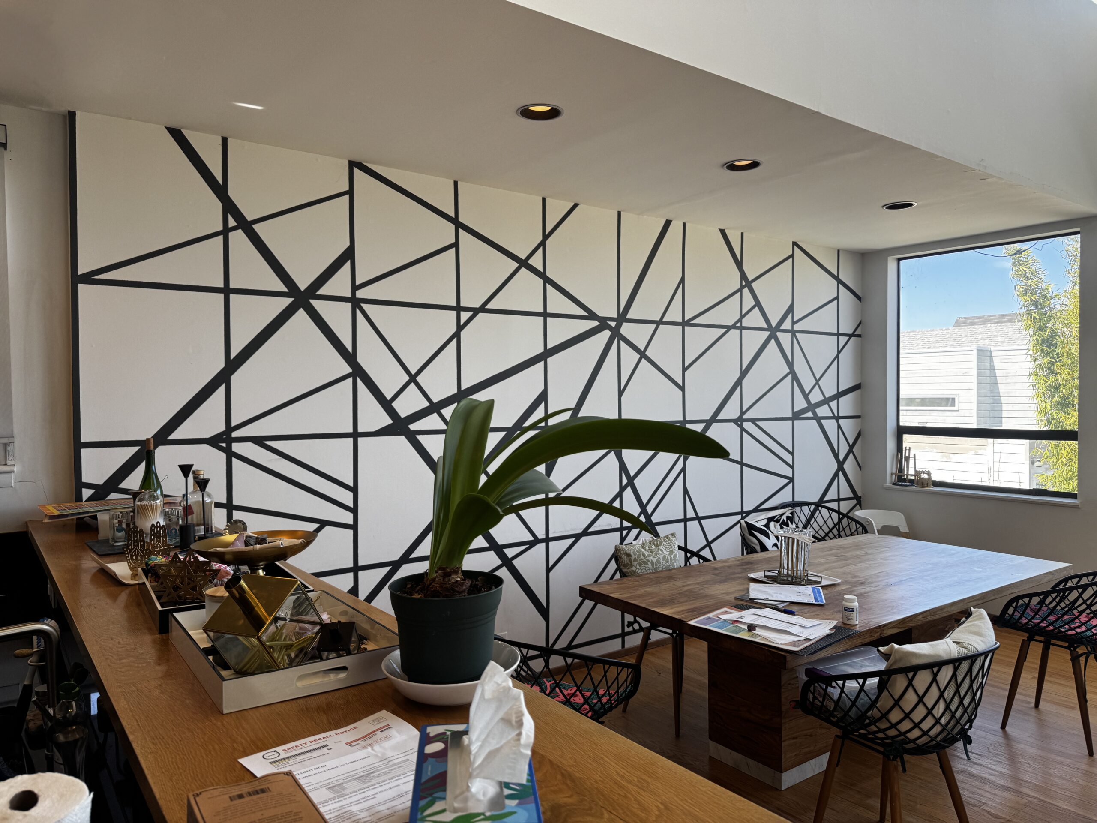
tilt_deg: +0.3
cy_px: 412
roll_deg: -0.6
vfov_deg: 56.8
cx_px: 548
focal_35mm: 24
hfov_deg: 71.6
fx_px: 761
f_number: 1.78
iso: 80
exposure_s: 1/288
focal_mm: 6.76
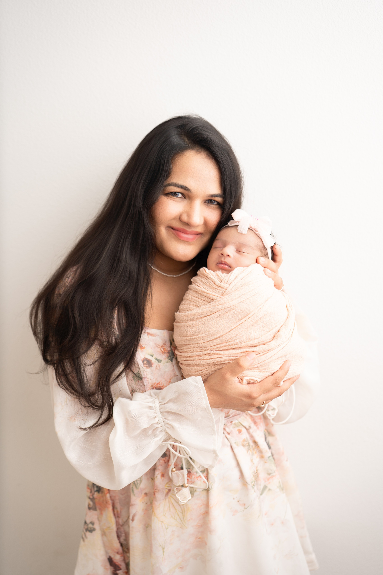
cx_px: 192
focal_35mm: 35
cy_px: 288
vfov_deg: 54.4
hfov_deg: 37.9
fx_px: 558
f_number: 2.5
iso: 125
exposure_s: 1/200
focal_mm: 35
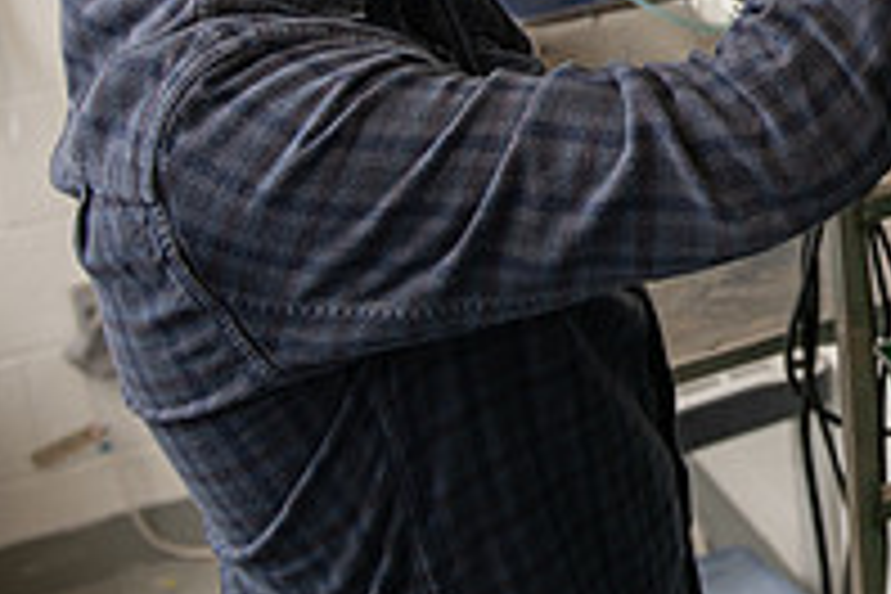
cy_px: -61
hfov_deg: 22.9
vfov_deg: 16.2
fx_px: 2029
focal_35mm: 82
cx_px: 1048
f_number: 3.5
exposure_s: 1/125
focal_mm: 28
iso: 160
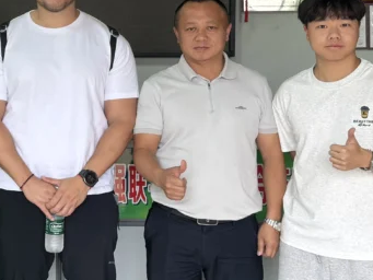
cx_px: 44
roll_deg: +0.5
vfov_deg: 20.2
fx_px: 776
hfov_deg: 26.2
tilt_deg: -1.8
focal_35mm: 72
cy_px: 59
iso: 64
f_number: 1.78
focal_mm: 6.76
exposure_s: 1/148
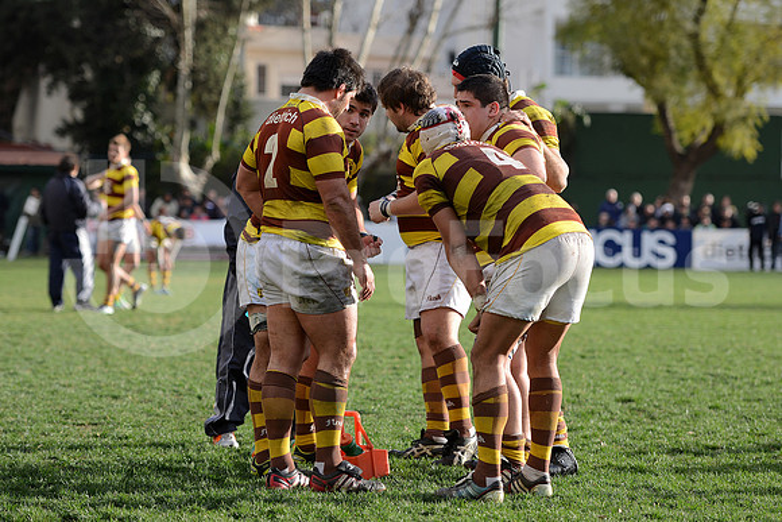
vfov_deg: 12.5
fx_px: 2390
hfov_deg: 18.6
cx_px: 391
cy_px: 261
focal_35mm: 110
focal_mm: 110
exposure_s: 1/1000
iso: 320
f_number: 2.8
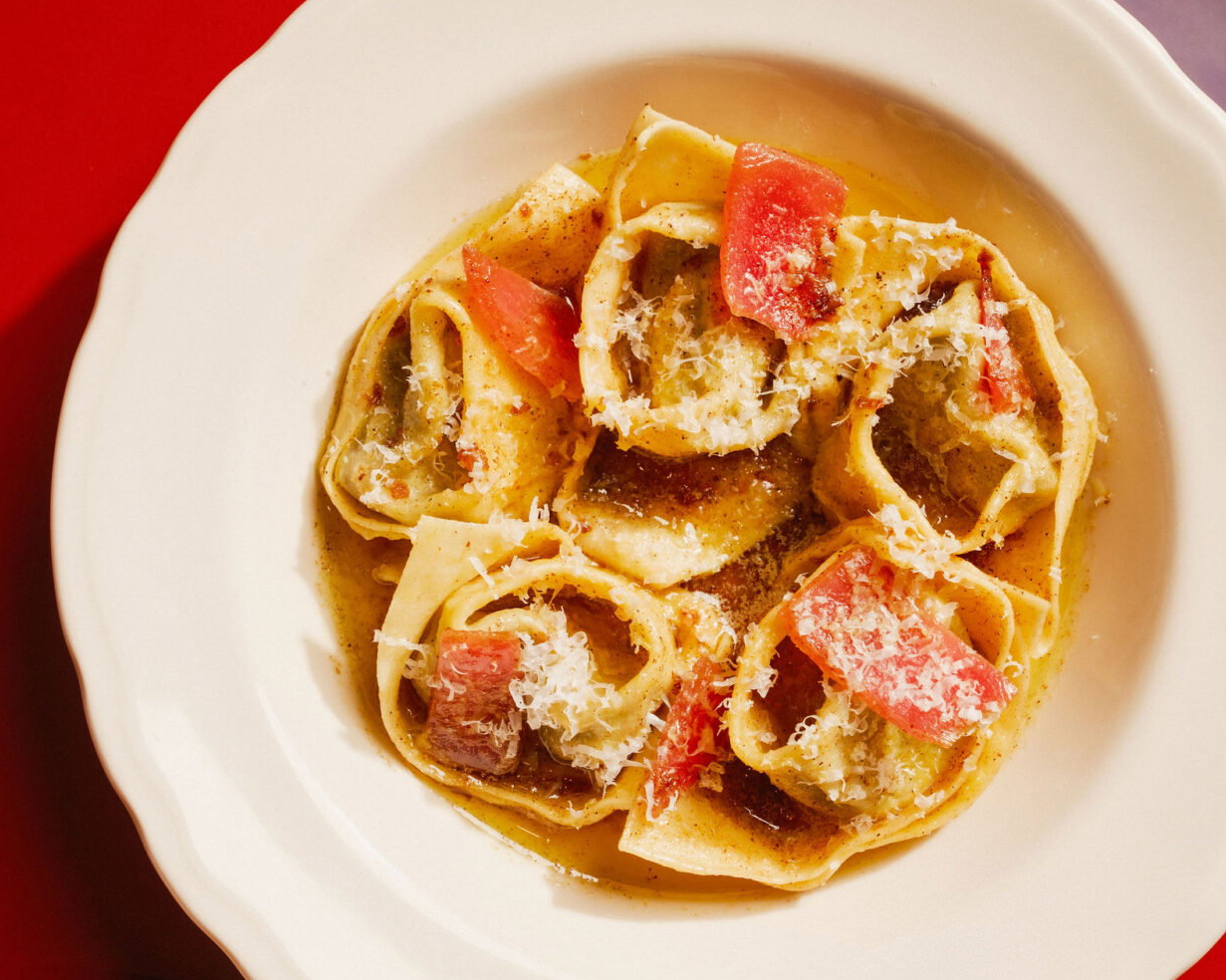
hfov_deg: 31.0
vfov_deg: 25.0
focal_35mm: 61
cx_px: 641
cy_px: 503
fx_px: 2213
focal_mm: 33
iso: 200
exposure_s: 1/250
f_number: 8
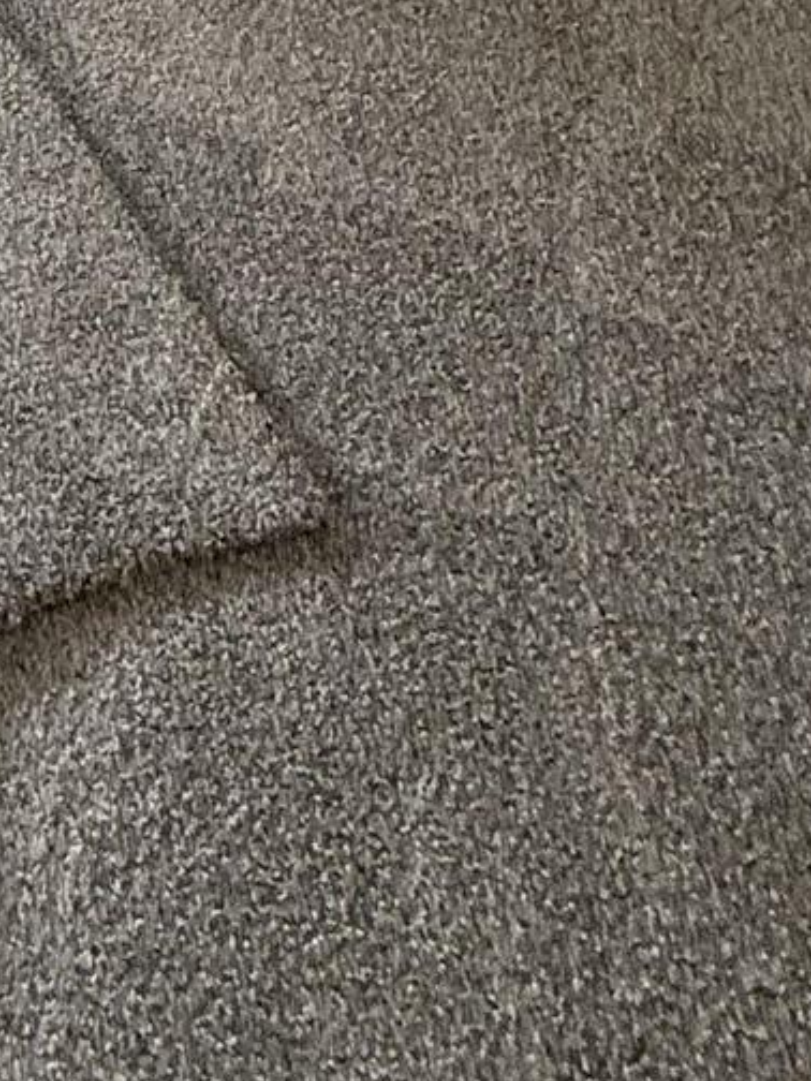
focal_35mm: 64
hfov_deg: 18.3
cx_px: -633
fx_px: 1999
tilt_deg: -8.5
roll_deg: +0.8
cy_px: -1002
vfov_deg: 19.6
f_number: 2.2
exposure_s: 1/99
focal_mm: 2.22
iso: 200
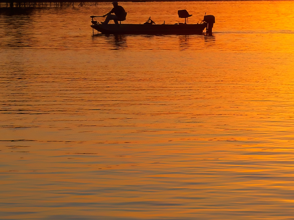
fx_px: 1843
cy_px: -25
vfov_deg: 6.8
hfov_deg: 9.0
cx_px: 311
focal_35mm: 217
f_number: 4.1
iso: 64
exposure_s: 1/500
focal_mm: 14.2
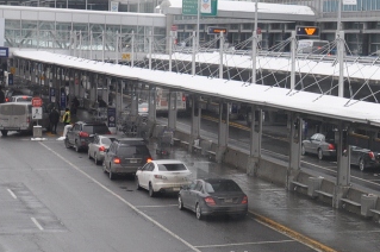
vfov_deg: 12.9
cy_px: 125
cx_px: 540
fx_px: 1118
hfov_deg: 17.6
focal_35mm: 106
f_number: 5
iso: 200
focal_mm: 22
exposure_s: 1/100
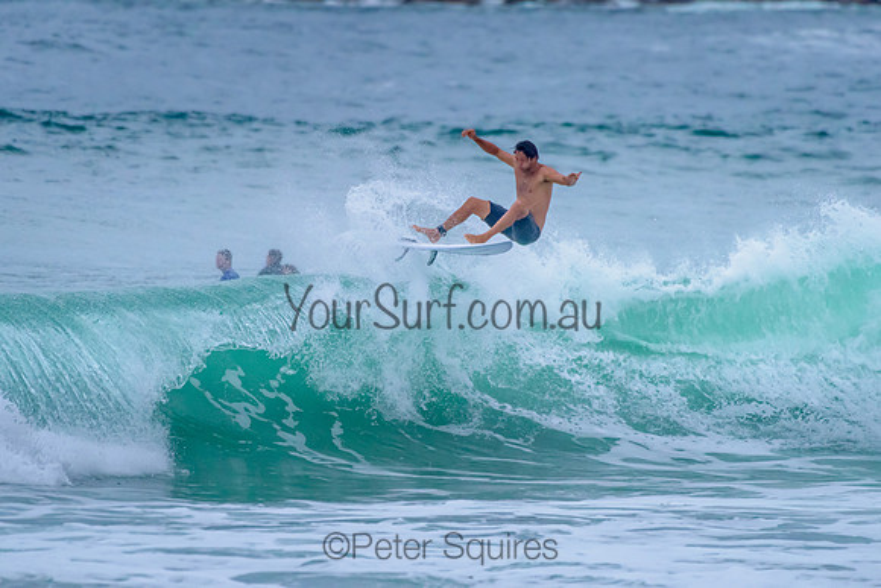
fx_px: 14995
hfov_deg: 3.4
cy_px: 228
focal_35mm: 613
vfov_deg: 2.2
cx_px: 413
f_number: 5.6
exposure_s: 1/2000
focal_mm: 500
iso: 1800
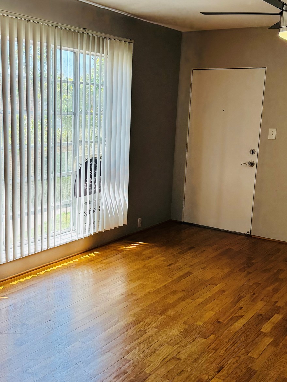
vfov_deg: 44.8
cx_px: 130
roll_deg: -1.8
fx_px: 464
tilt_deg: -11.6
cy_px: 195
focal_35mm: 42
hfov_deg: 34.3
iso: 80
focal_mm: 6.76
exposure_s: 1/333
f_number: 1.78
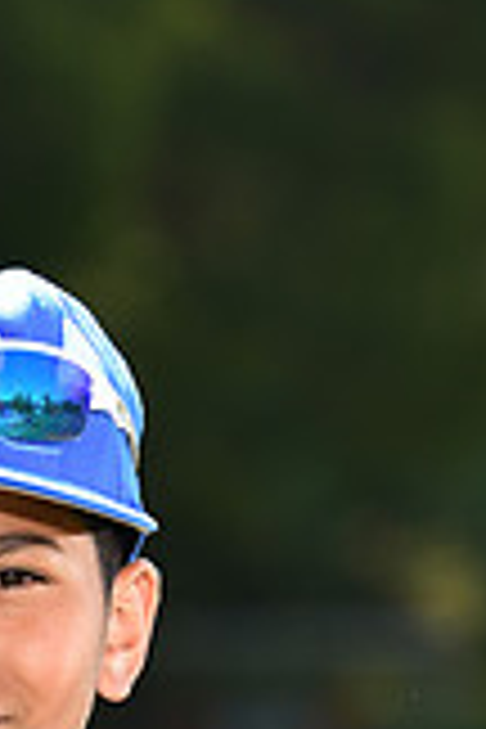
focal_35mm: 536
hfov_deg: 2.6
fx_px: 10853
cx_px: 70
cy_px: 1022
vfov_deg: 3.8
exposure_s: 1/250
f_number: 4.5
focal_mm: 150
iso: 80
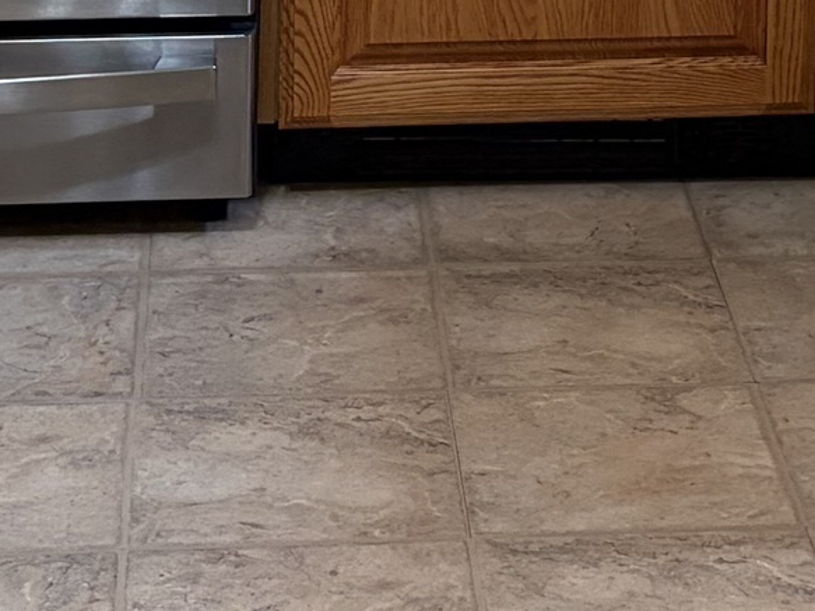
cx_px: 633
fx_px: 3225
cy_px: -674
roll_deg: -0.6
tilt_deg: -5.5
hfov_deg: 14.3
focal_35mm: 137
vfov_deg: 9.9
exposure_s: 1/120
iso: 250
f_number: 1.6
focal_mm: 5.96
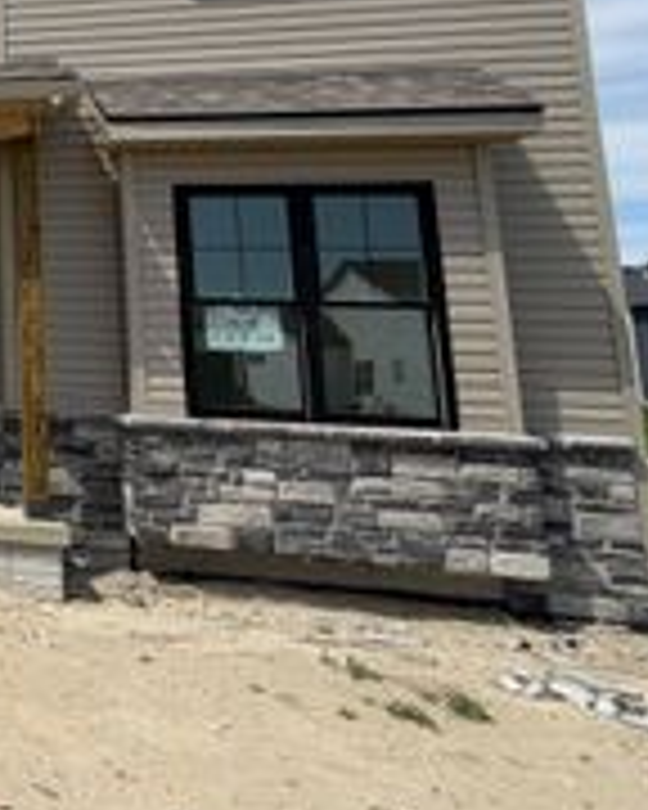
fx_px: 911
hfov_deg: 26.2
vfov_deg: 46.1
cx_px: -364
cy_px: 196
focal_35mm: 38
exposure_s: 1/1105
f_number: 2.2
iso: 20
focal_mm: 2.22
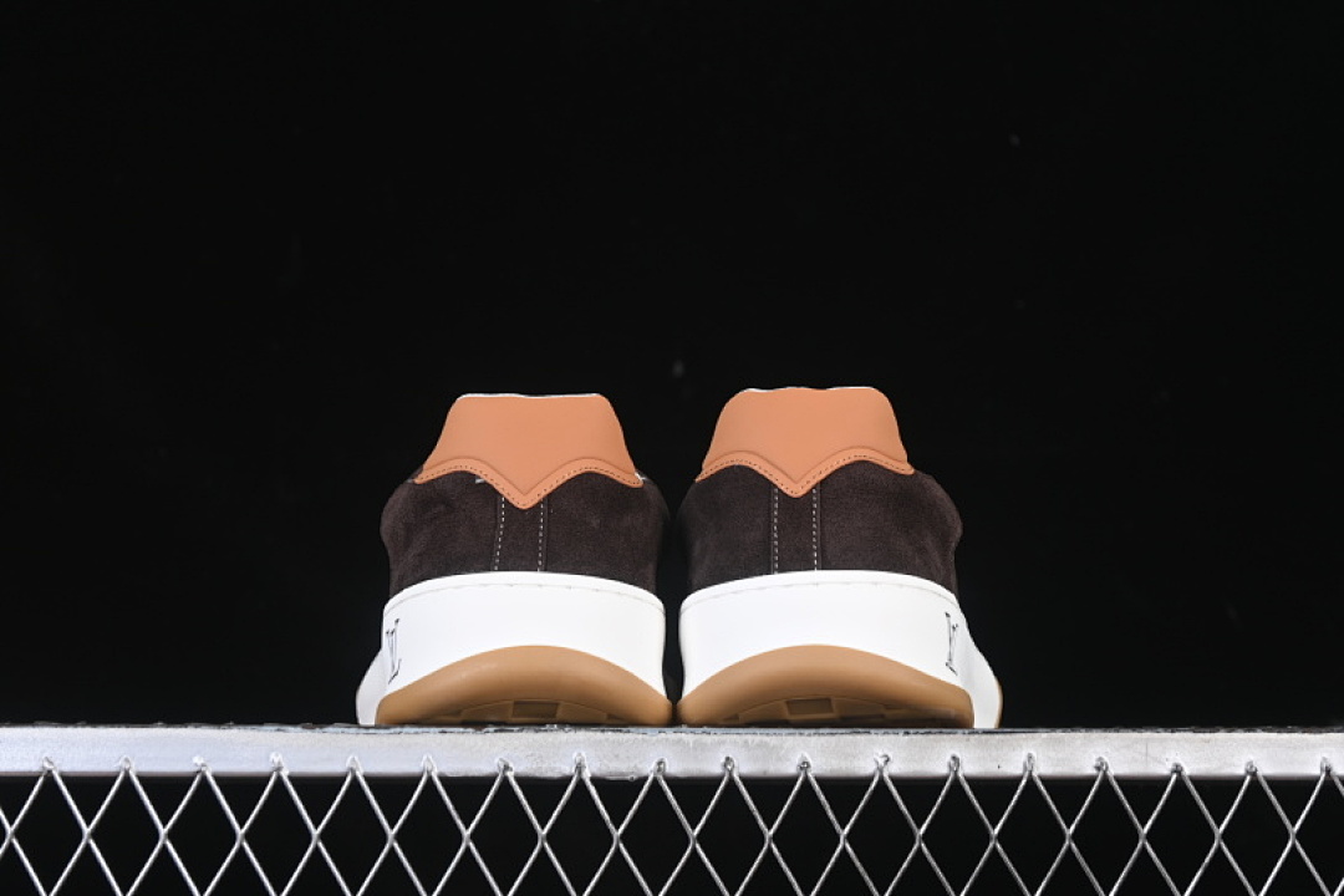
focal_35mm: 75
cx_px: 672
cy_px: 448
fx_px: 2800
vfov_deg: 18.2
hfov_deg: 27.0
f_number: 6.3
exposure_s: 1/50
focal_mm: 50
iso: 160
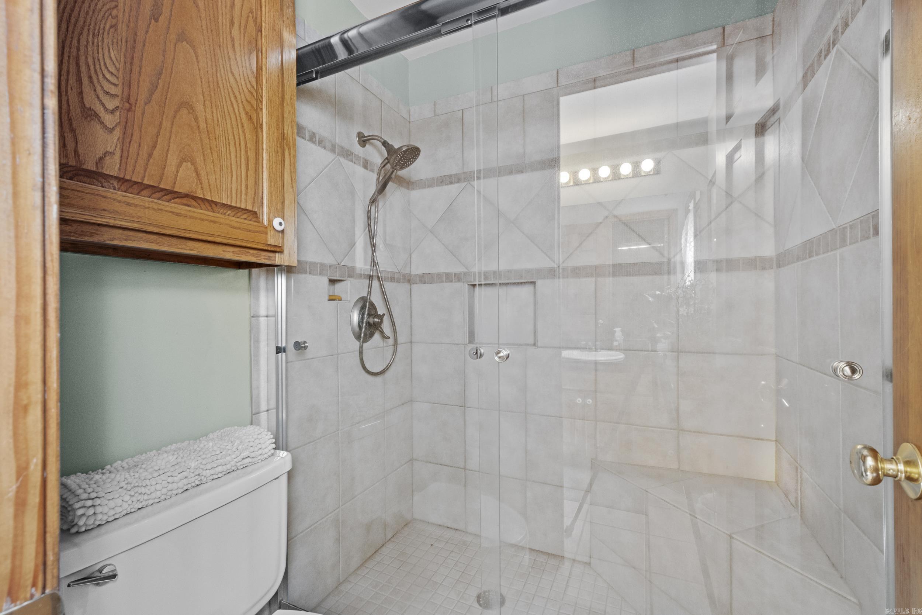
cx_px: 461
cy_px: 308
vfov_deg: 77.3
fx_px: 384
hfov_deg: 100.4
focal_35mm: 15
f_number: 8
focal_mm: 10
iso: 400
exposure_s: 1.3
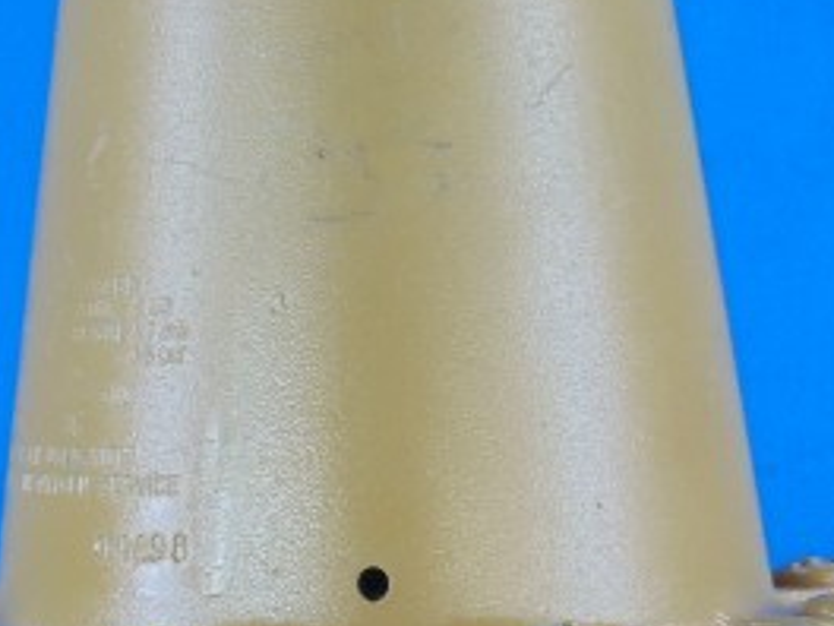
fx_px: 3927
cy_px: 563
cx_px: 401
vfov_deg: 9.1
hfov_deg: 12.1
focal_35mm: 163
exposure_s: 1/30
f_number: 3.3
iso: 80
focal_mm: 7.6
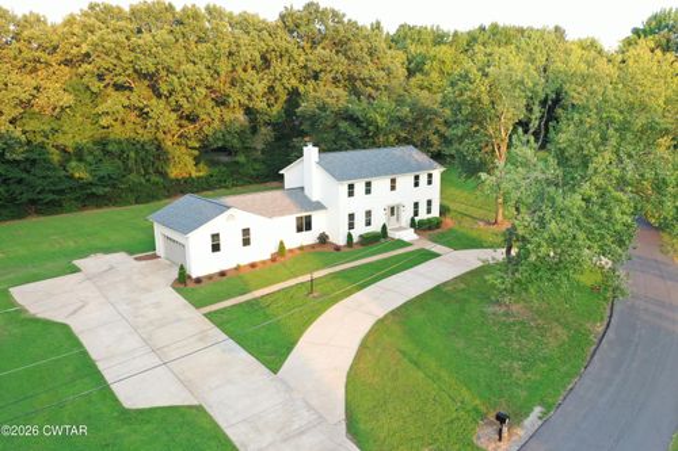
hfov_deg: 65.5
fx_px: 527
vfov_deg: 46.4
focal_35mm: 28
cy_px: 226
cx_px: 339
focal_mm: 10.26
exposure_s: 1/50
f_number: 3.5
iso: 100
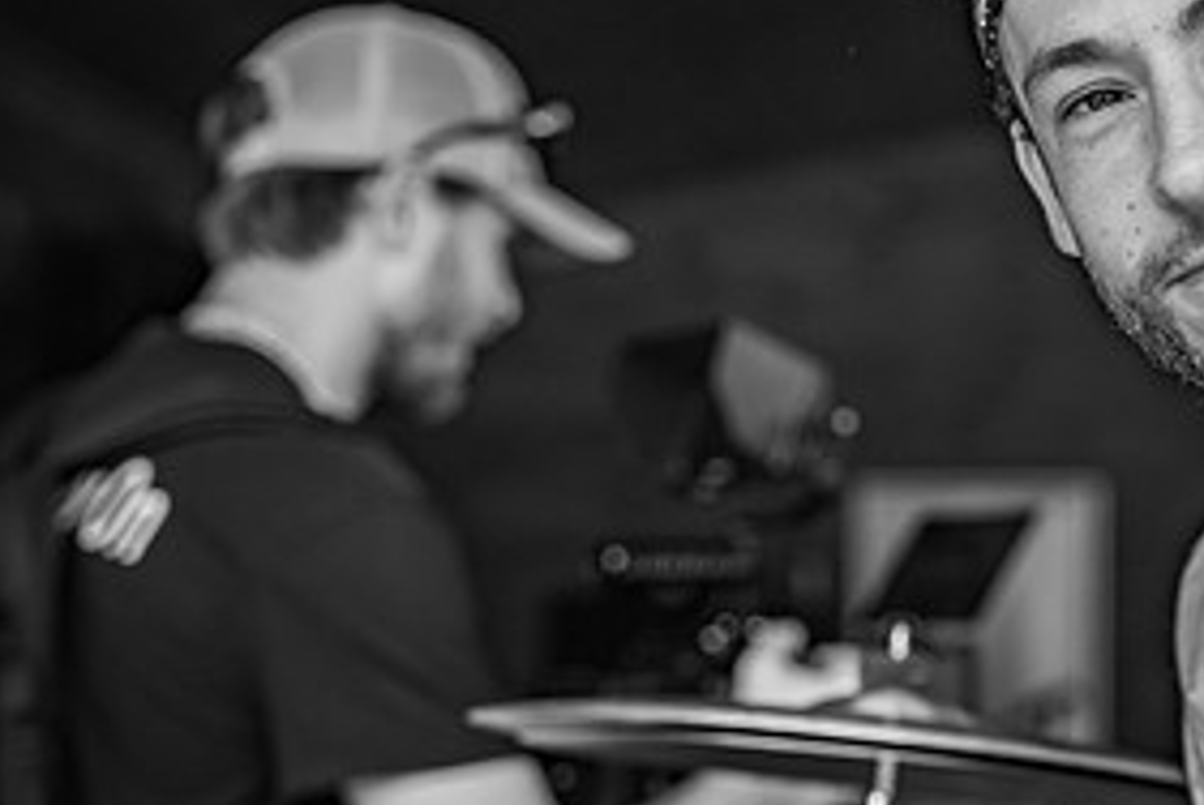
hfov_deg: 14.9
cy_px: 328
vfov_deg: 10.1
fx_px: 4553
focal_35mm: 136
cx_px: 1114
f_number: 4
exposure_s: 1/160
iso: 160
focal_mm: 66
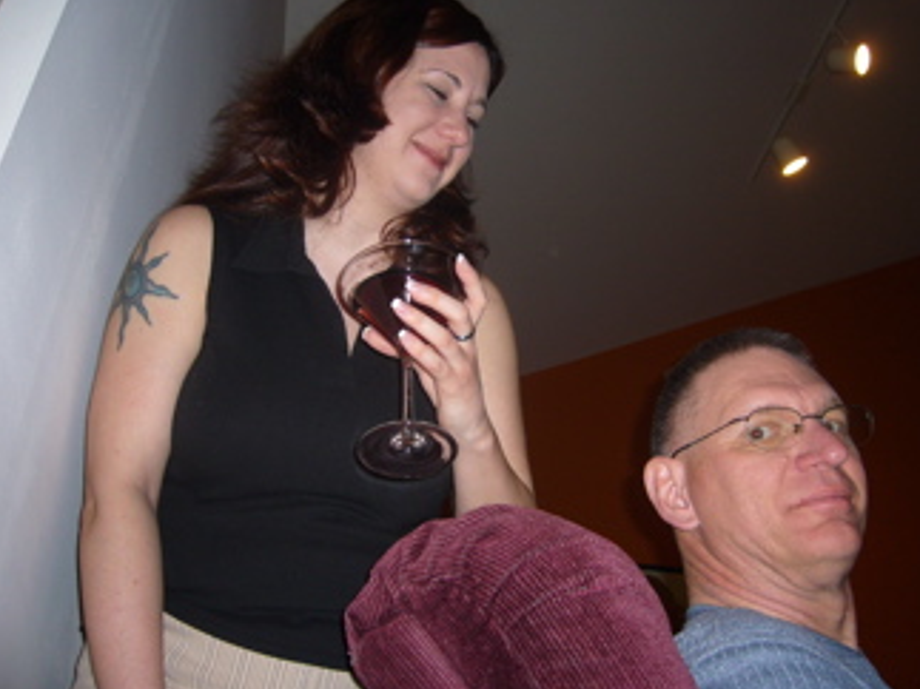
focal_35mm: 39
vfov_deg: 36.8
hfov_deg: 47.8
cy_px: 333
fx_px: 1036
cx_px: 501
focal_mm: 5.8
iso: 100
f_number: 2.8
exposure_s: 1/60
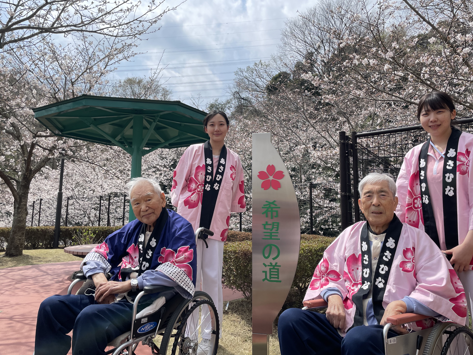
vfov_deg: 51.3
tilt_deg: +7.5
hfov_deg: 65.3
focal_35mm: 27
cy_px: 172
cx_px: 235
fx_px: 369
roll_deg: -0.1
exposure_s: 1/3040
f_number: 1.6
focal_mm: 4.2
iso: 32
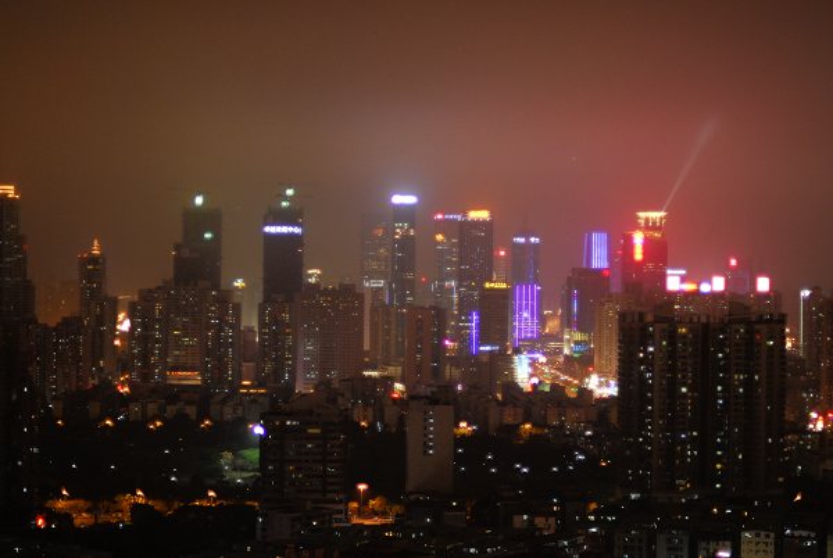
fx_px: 1738
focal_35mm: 75
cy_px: 279
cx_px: 416
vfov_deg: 18.2
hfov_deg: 27.0
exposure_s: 1/20
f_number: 1.4
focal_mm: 50
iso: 500
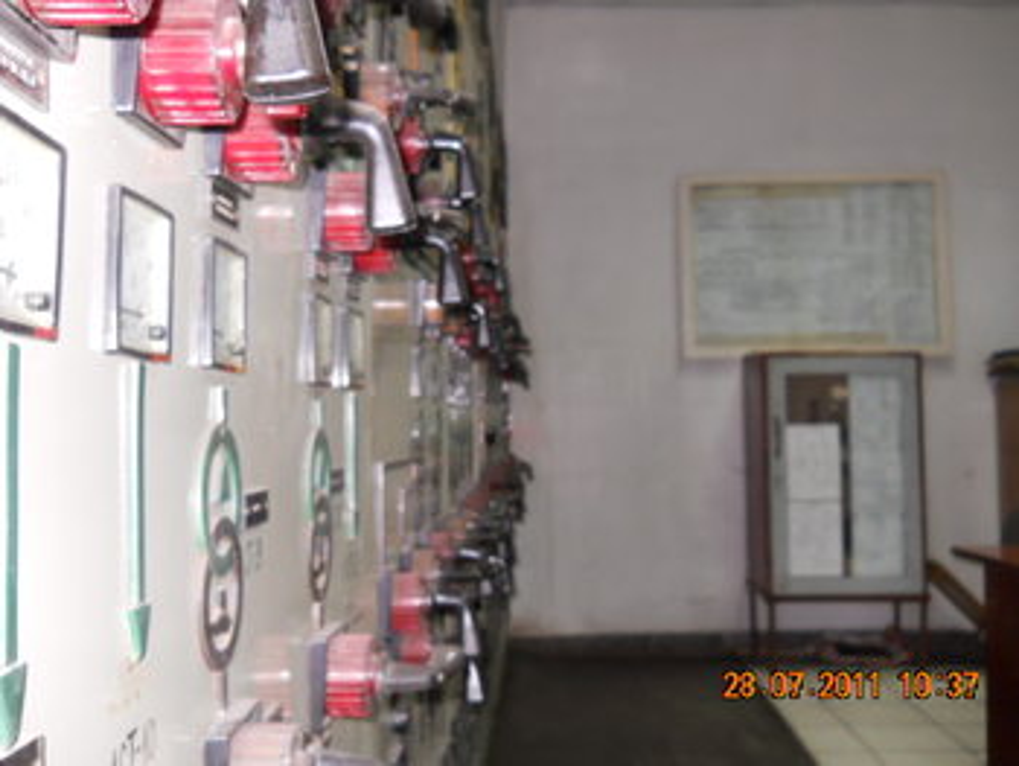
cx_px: 510
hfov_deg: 45.7
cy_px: 383
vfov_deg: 35.2
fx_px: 1208
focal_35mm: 41
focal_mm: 6.72
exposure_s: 1/30
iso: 200
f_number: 3.1
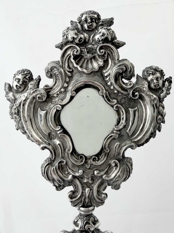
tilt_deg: -2.1
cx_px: 87
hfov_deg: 56.8
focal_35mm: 24
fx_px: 161
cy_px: 116
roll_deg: -1.4
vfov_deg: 71.6
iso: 50
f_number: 2.2
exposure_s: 1/100
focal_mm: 2.22
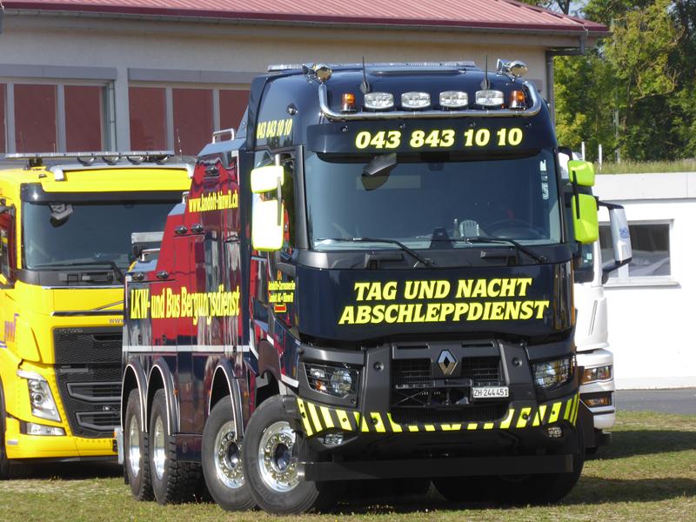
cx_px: 348
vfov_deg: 5.0
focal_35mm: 300
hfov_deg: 6.6
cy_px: 261
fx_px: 6032
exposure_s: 1/250
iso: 100
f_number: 5.8
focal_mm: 53.8
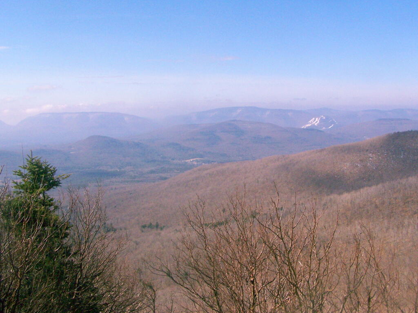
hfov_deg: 49.0
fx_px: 459
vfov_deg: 37.7
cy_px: 156
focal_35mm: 38
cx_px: 209
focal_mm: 6.3
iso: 400
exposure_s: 1/1250
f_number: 5.6
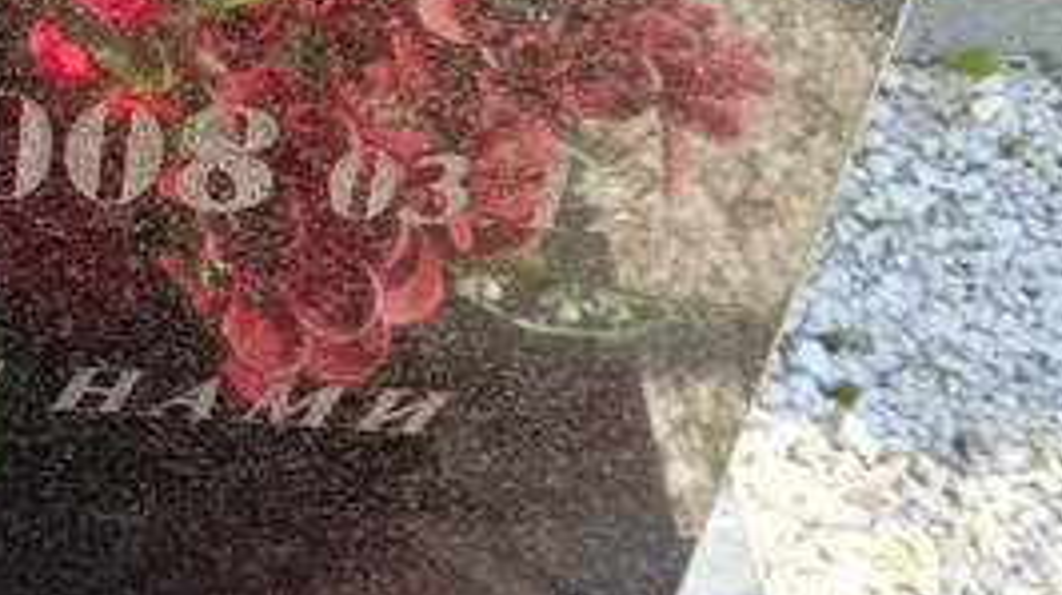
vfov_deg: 14.0
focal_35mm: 82
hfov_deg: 23.8
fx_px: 2307
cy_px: -204
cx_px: -184
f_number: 1.69
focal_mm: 4.76
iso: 112
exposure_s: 1/151
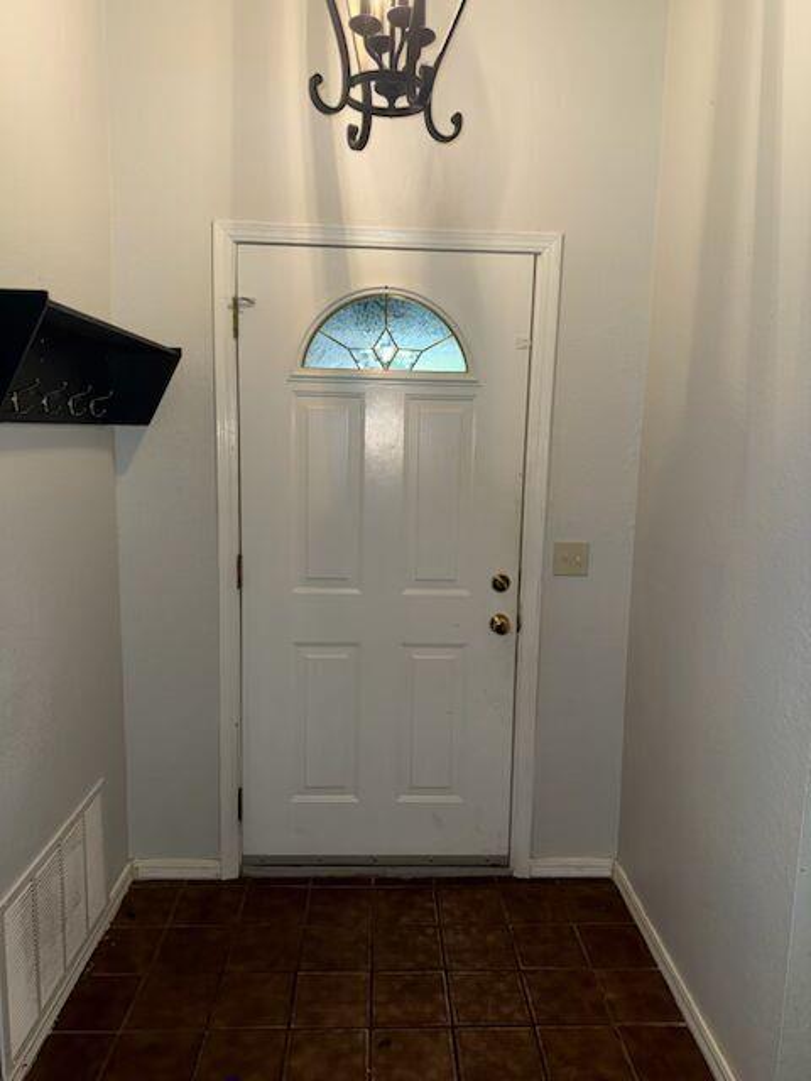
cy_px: 540
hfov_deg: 56.8
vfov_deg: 71.6
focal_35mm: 24
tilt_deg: -7.5
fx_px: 750
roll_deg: -2.1
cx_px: 406
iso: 80
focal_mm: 6.76
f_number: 1.78
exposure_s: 1/23
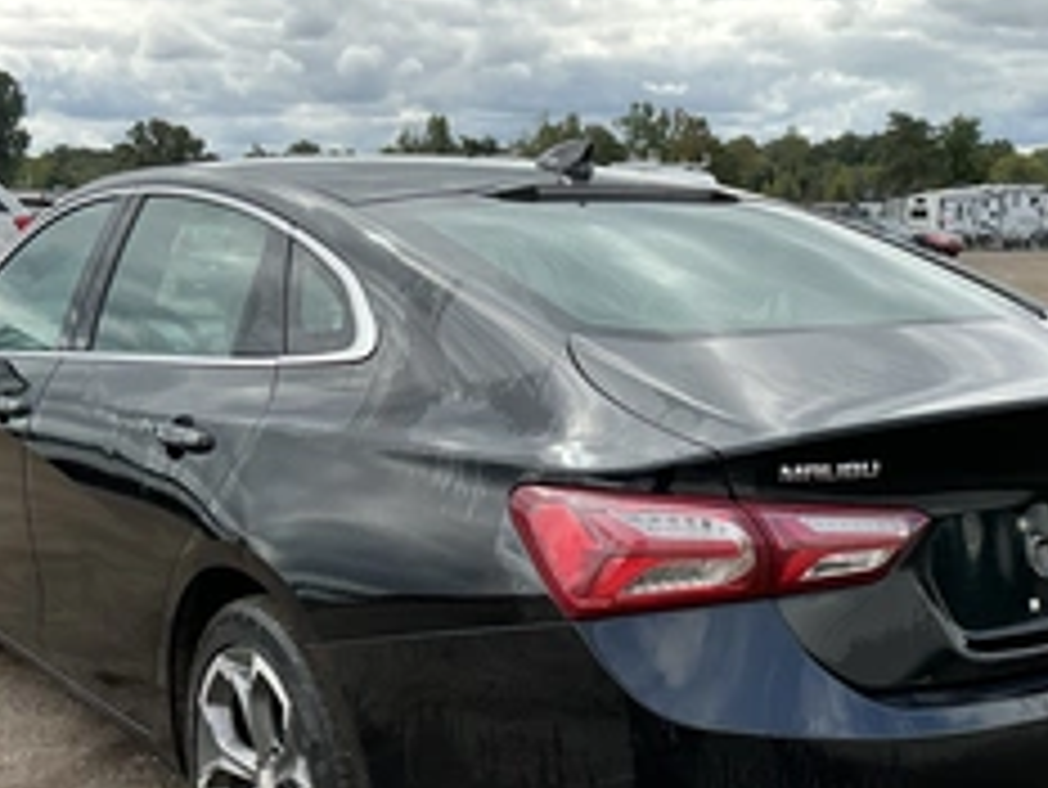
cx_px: 585
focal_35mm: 48
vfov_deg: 29.9
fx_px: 1454
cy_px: 567
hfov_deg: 39.6
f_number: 1.8
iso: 25
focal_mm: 3
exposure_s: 1/580
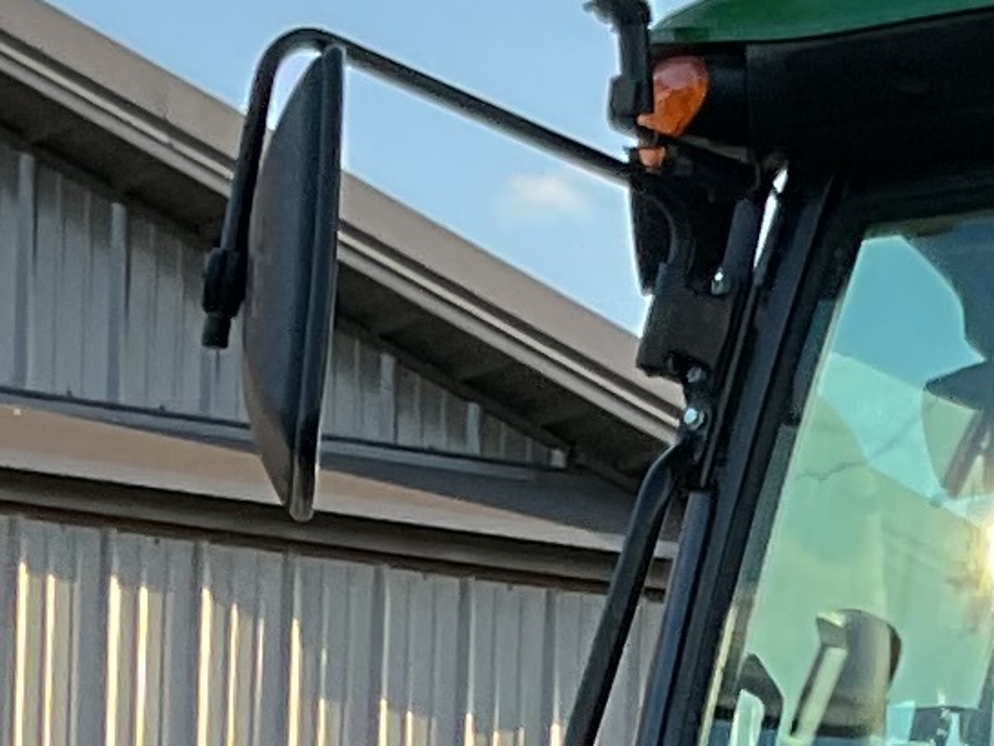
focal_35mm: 214
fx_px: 6148
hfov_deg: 9.2
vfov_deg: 6.5
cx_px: 322
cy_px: 2067
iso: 16
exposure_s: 1/295
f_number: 1.8
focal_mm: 3
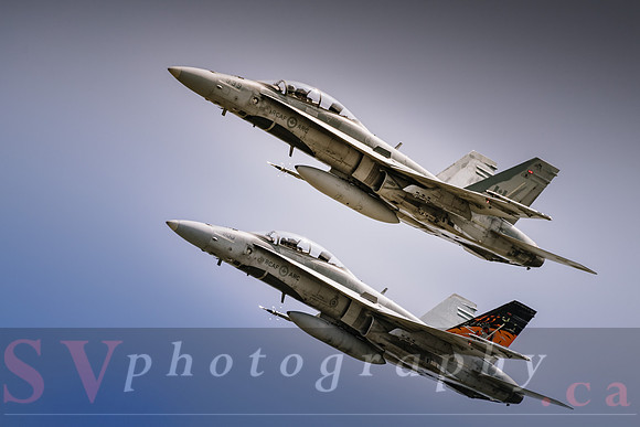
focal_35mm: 613
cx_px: 347
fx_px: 10892
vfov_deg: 2.2
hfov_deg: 3.4
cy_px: 262
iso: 160
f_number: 5.6
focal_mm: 500
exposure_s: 1/2000
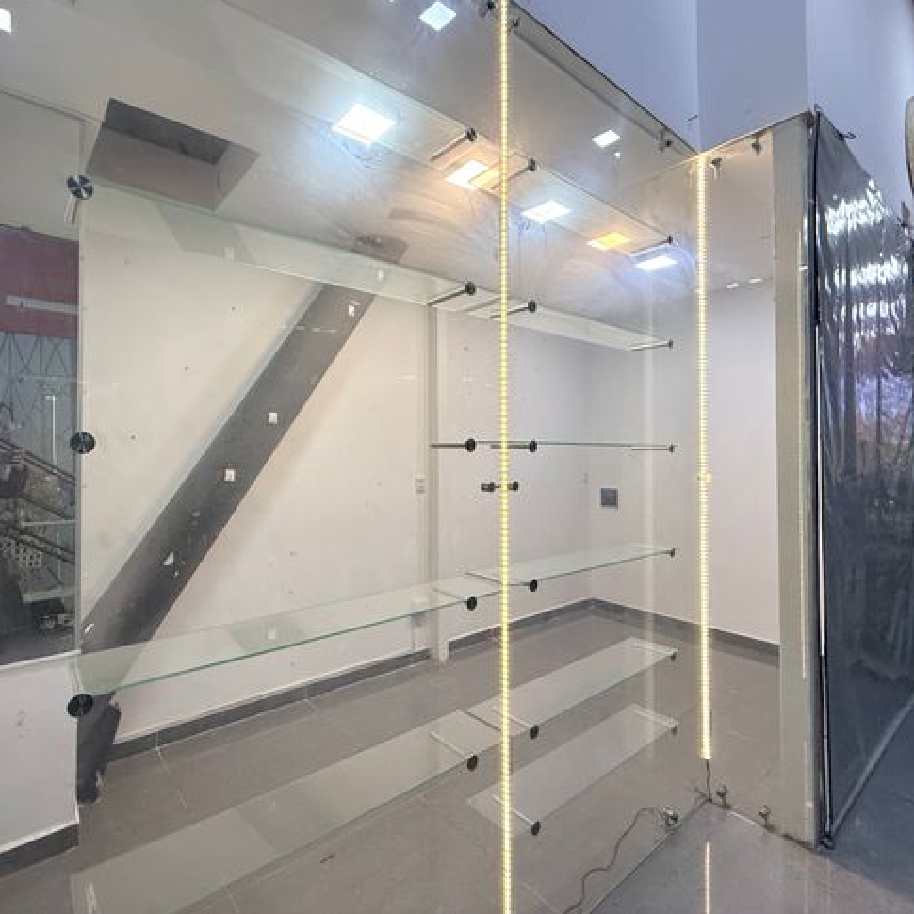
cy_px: 447
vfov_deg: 84.0
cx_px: 376
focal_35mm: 17
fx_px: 508
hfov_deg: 83.2
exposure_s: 1/120
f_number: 2.2
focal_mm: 2.22
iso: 250
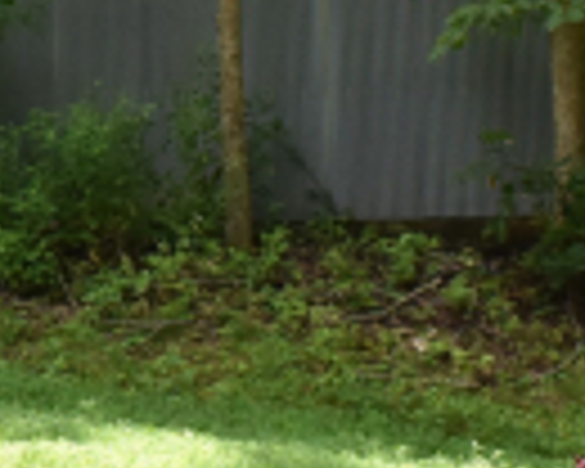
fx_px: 3233
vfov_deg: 8.2
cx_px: -360
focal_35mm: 187
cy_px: -14
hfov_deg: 9.9
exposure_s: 1/400
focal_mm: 23
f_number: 8
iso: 800
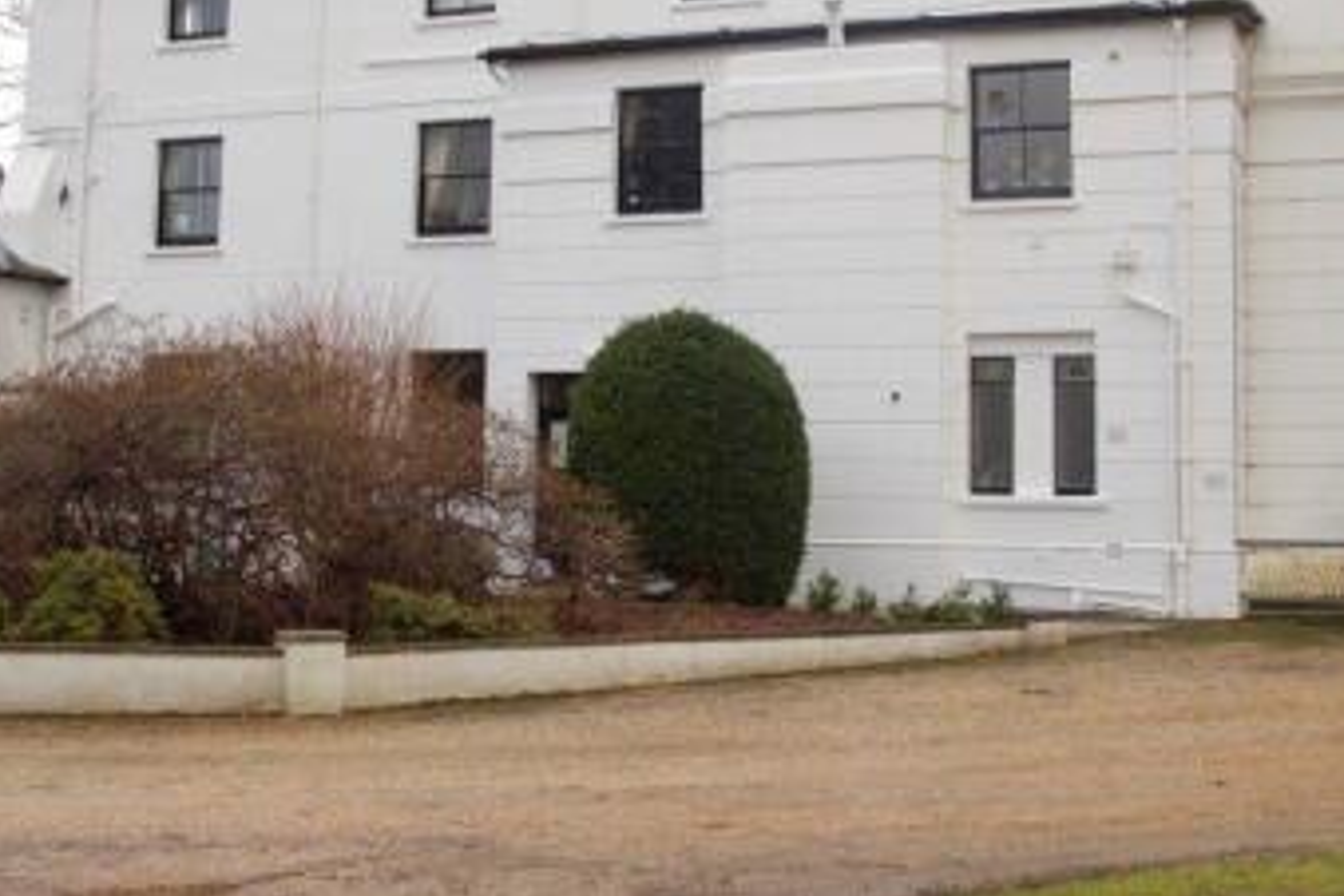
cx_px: 741
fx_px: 1967
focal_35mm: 53
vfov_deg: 25.5
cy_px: 276
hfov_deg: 37.7
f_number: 6.3
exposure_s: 1/160
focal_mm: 25
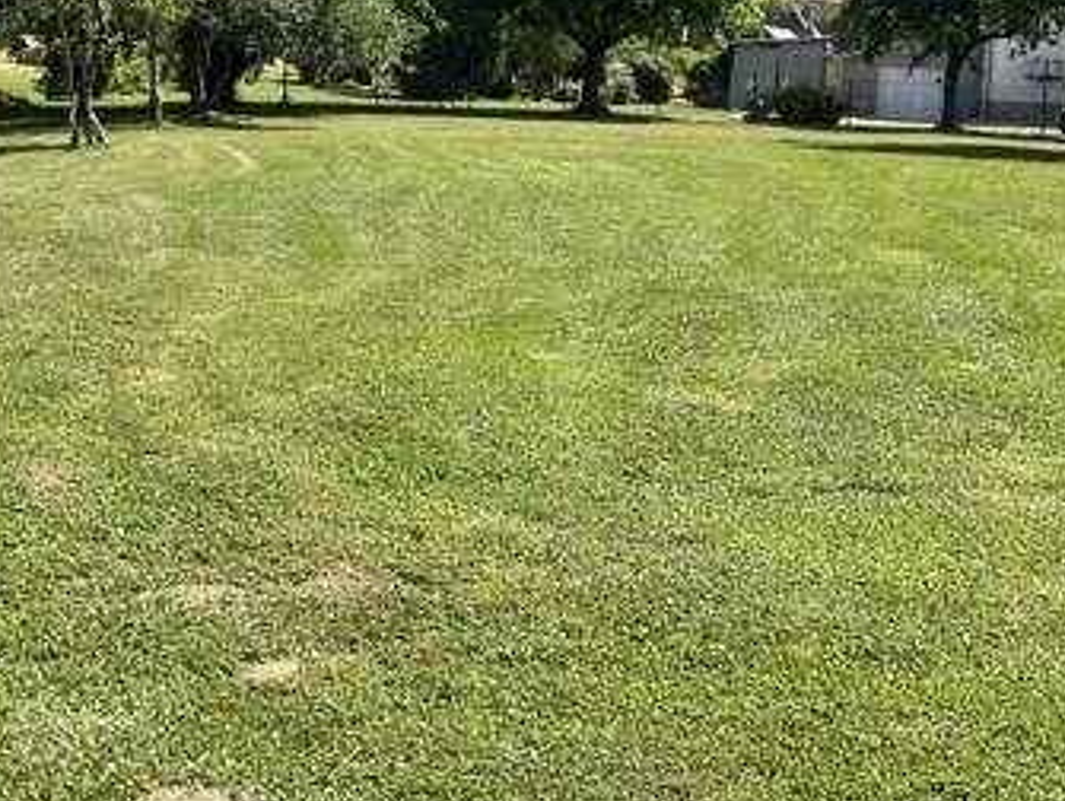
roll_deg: -1.6
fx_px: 1910
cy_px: 197
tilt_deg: -4.6
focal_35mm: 62
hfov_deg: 31.1
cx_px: 416
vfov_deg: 23.4
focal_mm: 5.1
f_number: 1.6
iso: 50
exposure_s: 1/2309
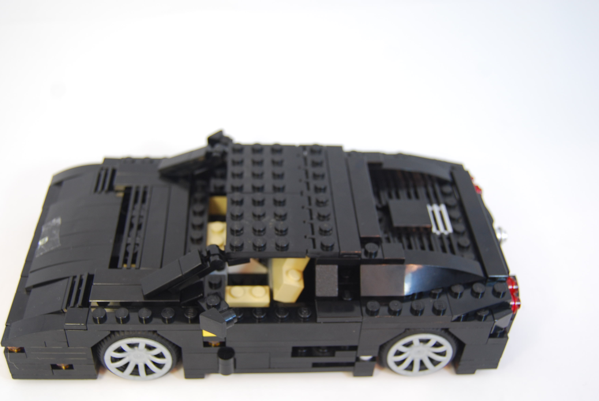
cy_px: 209
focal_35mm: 43
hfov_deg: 45.4
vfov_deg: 31.3
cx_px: 284
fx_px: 716
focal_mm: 26
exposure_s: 1/60
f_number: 4.5
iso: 200
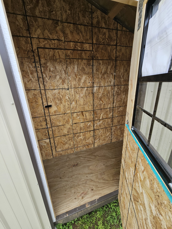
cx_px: 86
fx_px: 86
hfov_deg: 89.9
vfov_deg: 106.2
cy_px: 114
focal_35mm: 13
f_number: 2.2
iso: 50
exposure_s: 1/279
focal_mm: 2.2
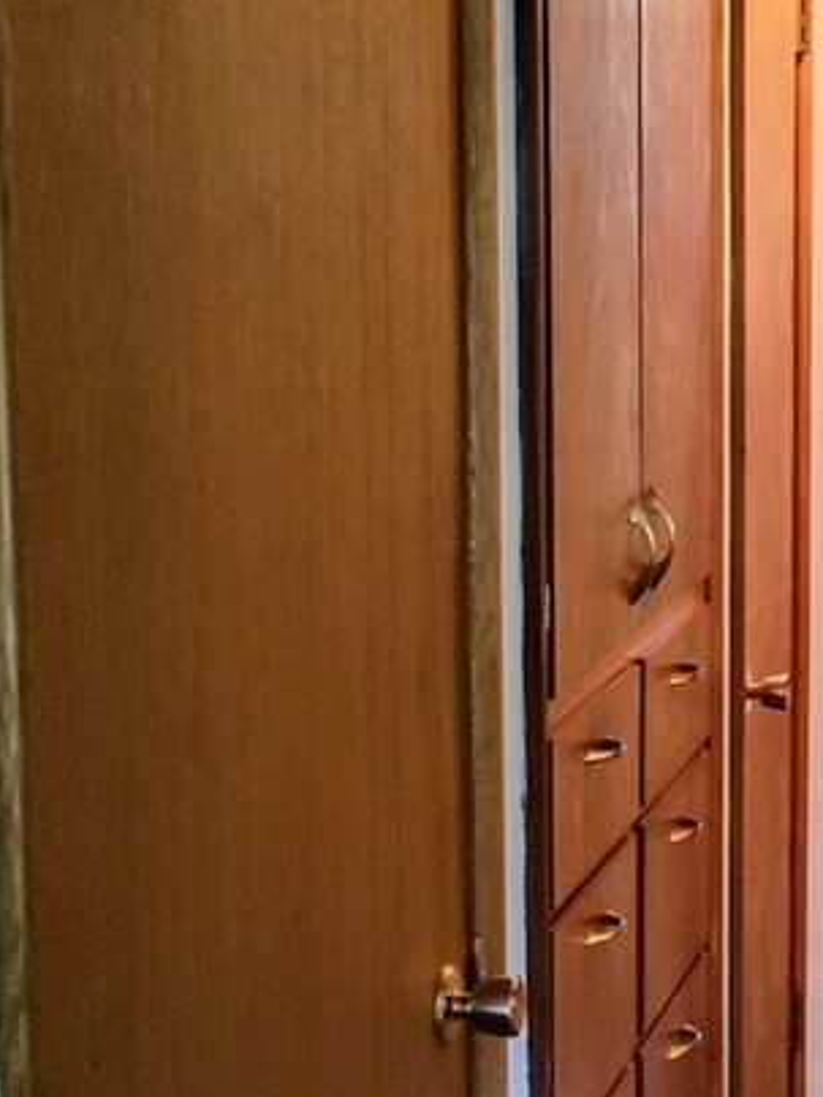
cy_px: 584
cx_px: 1182
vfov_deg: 23.8
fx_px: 2599
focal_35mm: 82
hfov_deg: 16.6
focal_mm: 5.56
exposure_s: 1/40
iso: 1438
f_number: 1.8
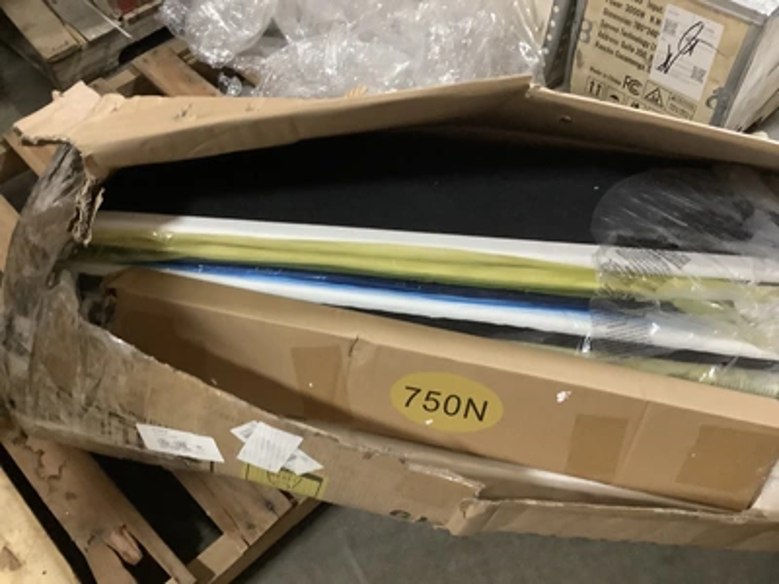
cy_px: 292
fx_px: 698
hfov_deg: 58.4
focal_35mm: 31
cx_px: 390
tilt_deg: -56.2
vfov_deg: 45.4
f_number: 2.4
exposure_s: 1/30
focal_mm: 3.3
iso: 640
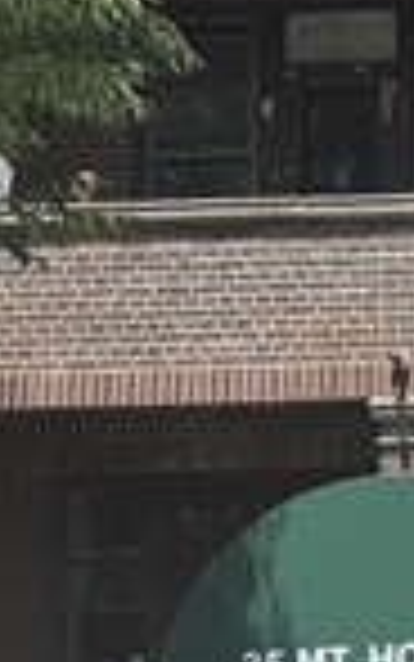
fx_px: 3192
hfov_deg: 7.0
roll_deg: +1.2
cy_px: 360
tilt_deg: +8.8
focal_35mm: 177
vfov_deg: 11.8
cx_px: 1040
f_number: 1.78
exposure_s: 1/1818
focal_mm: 6.76
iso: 80
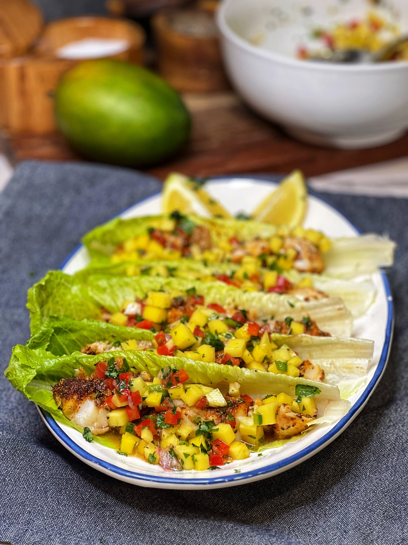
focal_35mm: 77
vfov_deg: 25.3
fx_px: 1210
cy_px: 272
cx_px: 204
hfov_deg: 19.1
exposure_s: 1/40
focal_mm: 9
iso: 125
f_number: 2.8
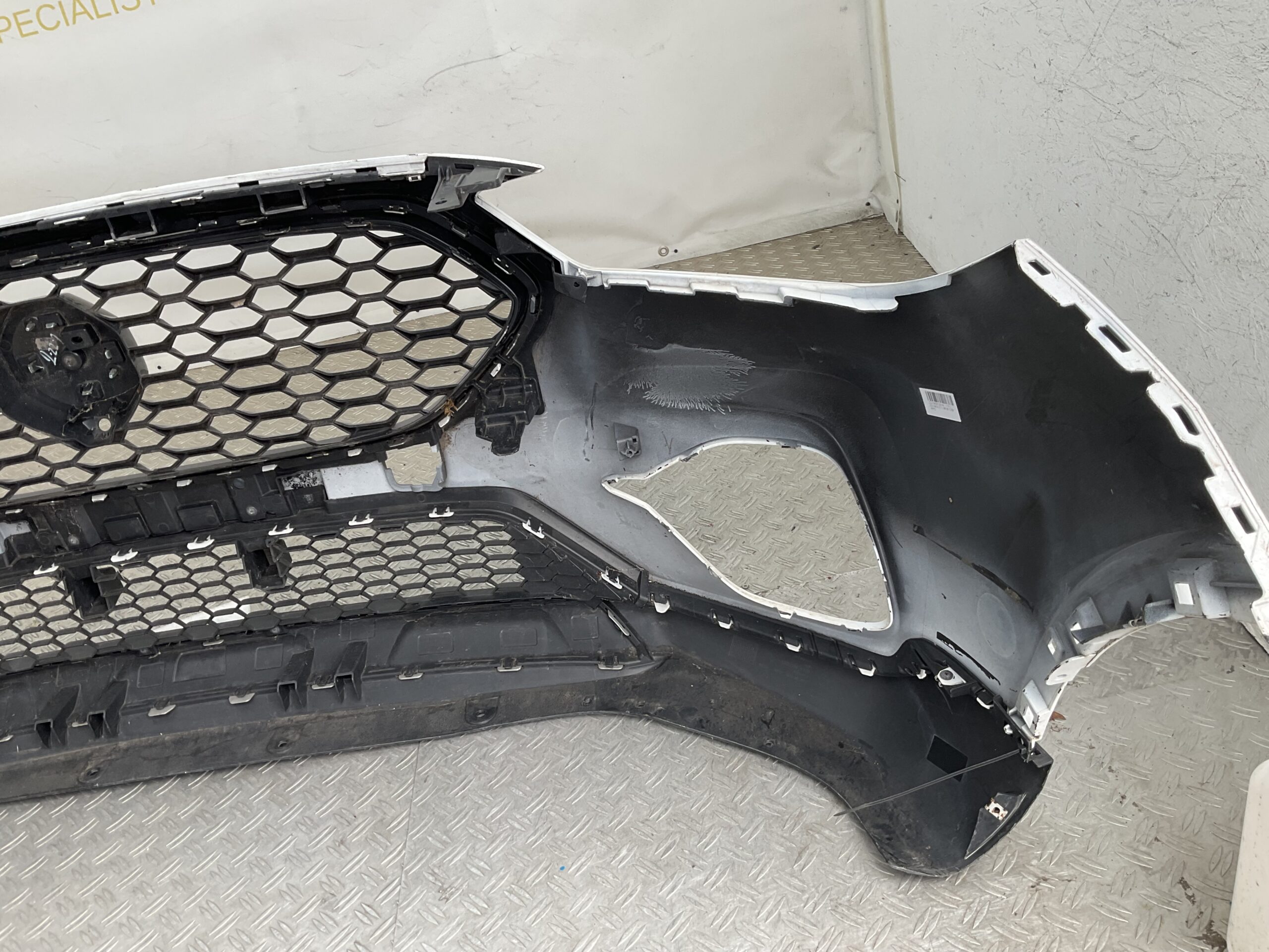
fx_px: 1063
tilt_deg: -33.0
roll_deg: +11.1
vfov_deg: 48.2
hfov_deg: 61.7
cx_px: 634
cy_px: 476
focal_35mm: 29
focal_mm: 3
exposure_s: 1/120
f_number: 1.8
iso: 20
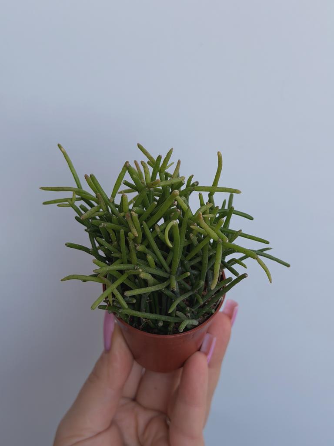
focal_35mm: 48
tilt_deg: -24.5
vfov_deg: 39.7
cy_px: 223
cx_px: 167
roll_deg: +4.1
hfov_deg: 30.3
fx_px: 618
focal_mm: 6.76
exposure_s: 1/601
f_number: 1.78
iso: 64
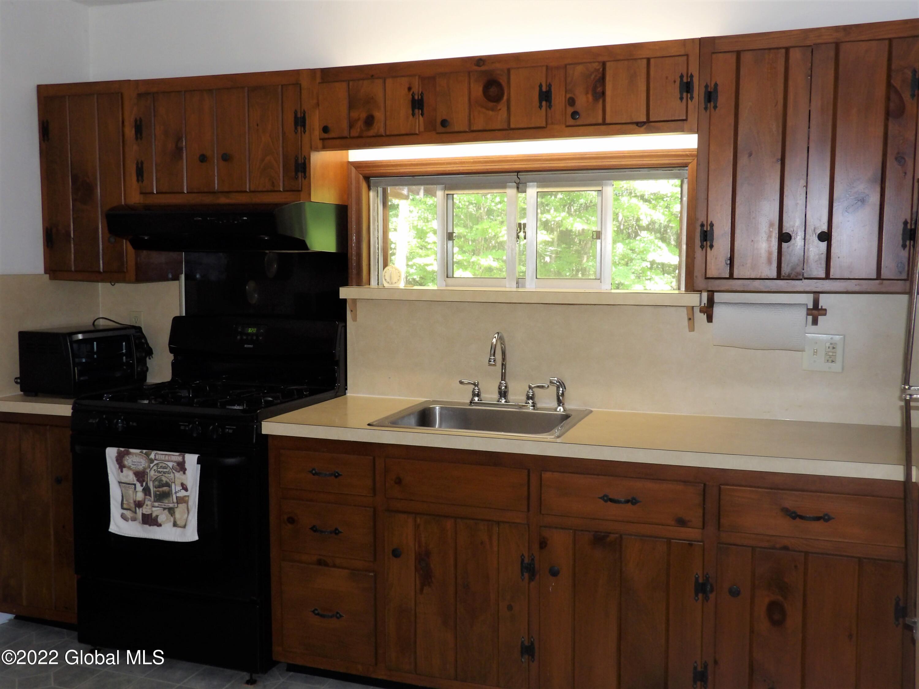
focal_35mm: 33
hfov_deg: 55.4
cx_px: 460
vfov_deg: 42.9
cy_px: 344
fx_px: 876
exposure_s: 1/30
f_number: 3.6
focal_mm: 5.9
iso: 200
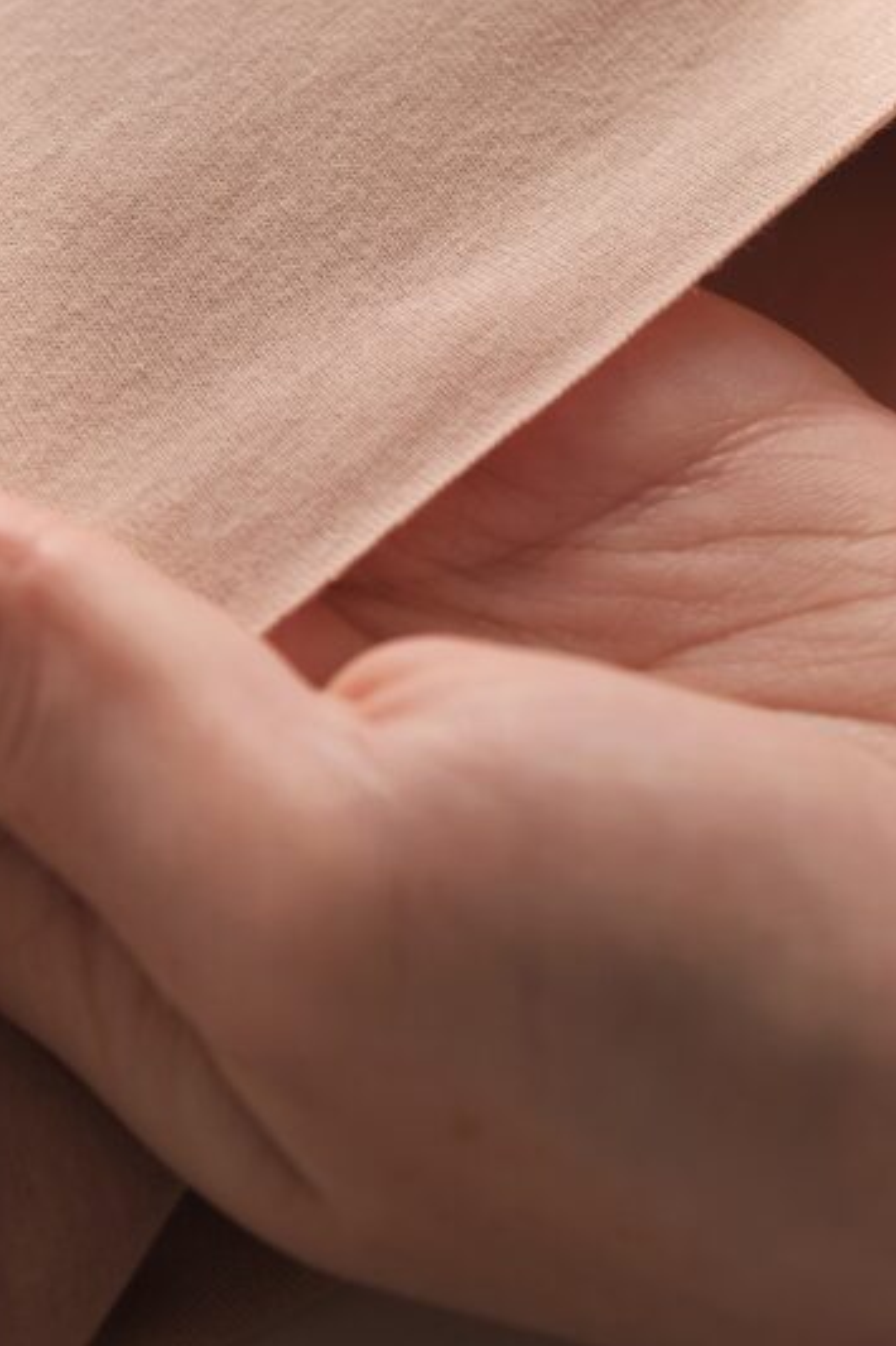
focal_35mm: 207
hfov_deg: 6.6
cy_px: 88
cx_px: 813
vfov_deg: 9.9
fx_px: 7732
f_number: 4
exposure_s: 1/500
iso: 160
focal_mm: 69.8
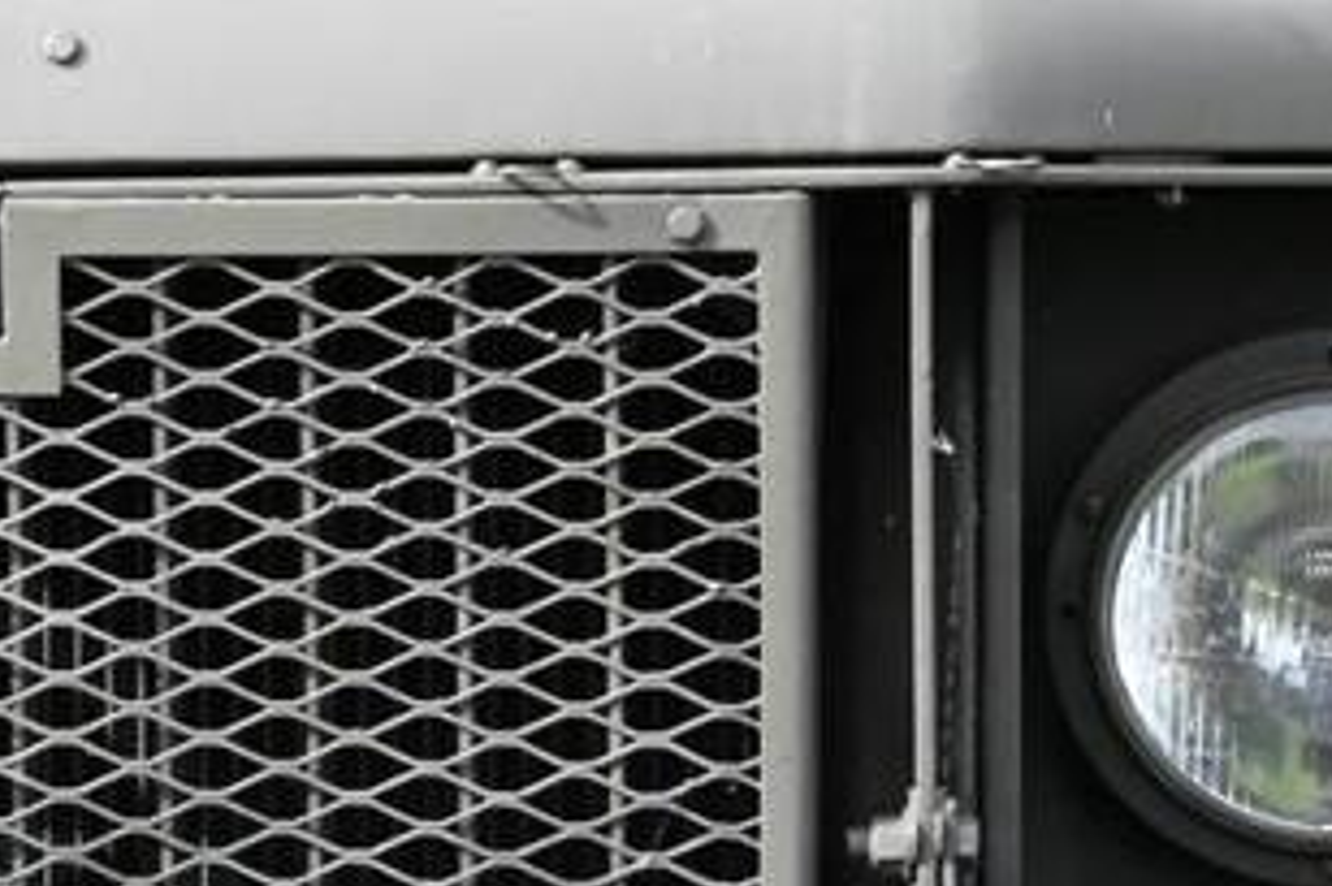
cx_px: -229
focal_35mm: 177
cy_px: 590
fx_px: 6545
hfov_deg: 11.4
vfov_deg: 7.7
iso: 12800
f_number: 18
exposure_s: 1/1250
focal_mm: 55
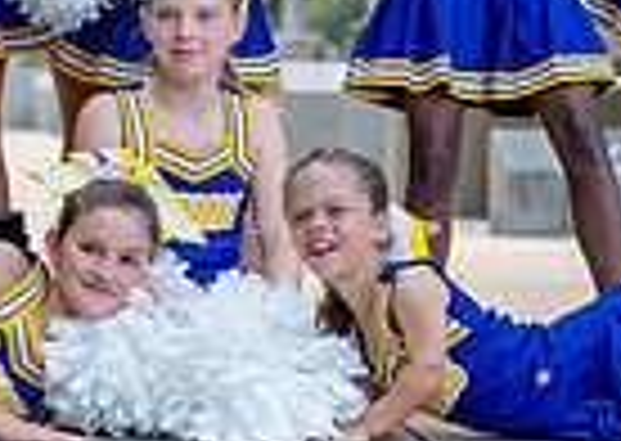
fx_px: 4929
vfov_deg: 5.1
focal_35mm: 280
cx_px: -41
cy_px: -41
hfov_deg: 7.2
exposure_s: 1/400
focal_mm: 50
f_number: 2
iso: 640
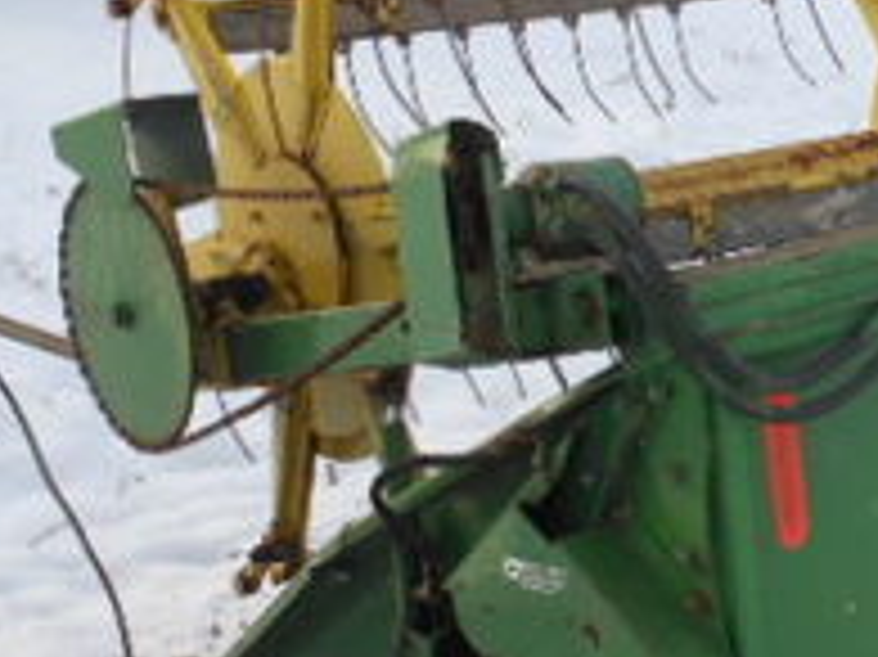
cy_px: 284
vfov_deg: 16.0
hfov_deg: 19.8
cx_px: 1108
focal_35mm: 92
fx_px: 2332
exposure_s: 1/200
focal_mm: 5.9
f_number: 4
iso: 80
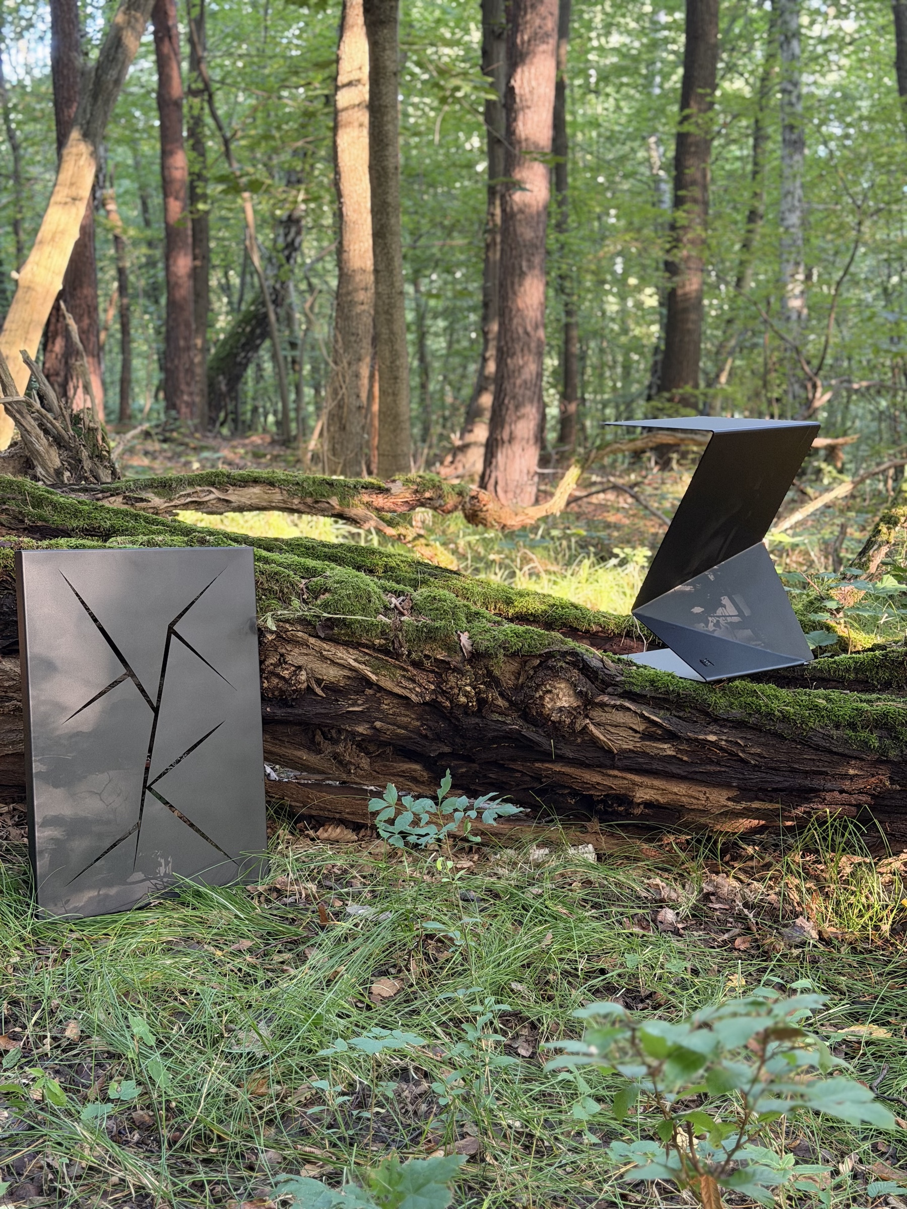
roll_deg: +2.3
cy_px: 604
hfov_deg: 30.3
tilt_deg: -6.2
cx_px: 454
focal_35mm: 48
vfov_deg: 39.7
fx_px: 1677
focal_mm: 6.76
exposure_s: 1/40
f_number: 1.78
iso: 320
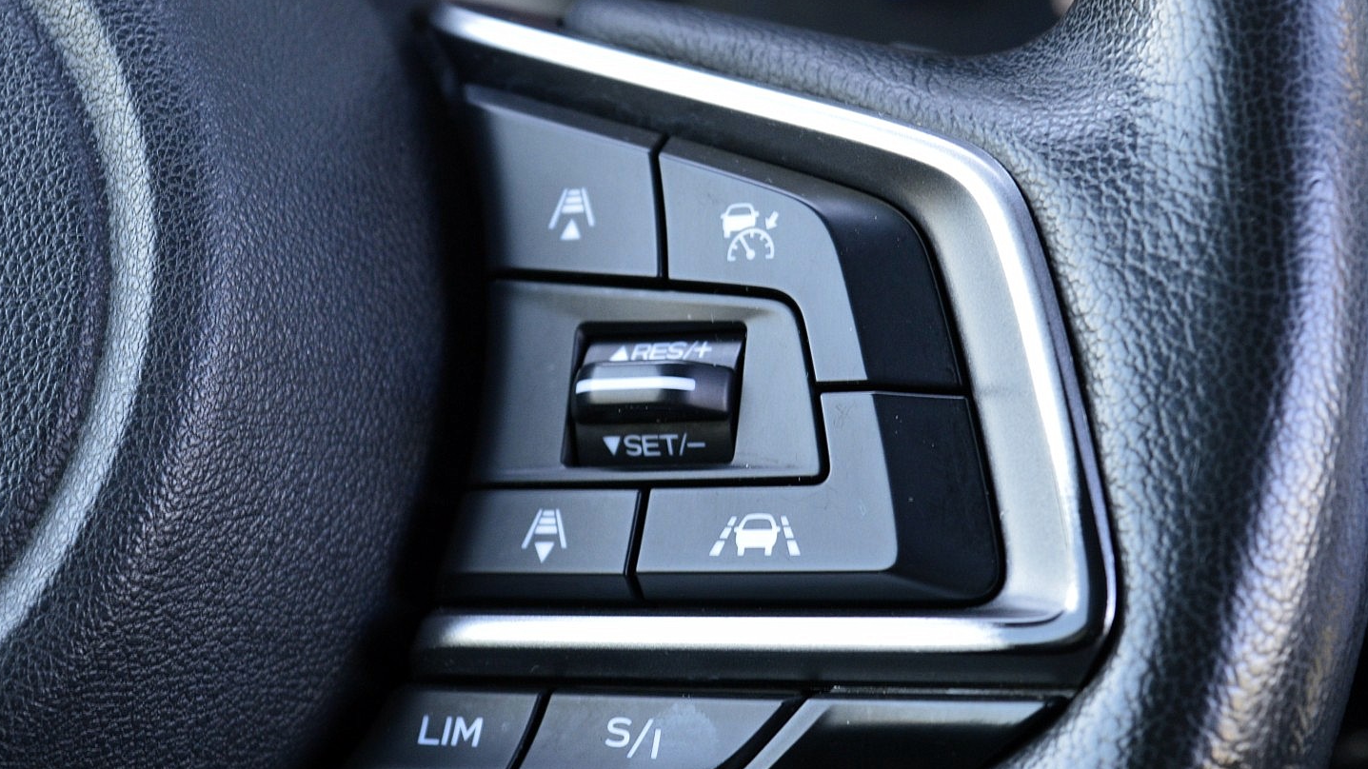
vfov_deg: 12.4
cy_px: 434
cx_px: 660
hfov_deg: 21.9
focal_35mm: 98
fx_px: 3540
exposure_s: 1/50
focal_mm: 55
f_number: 5.6
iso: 800
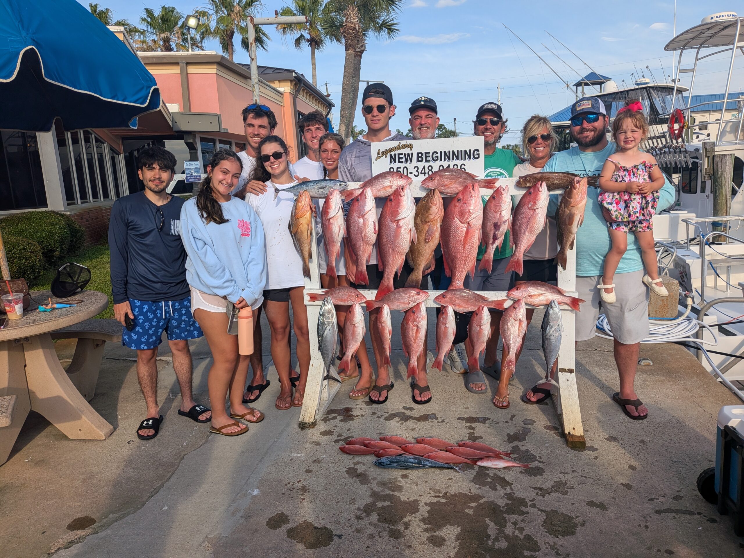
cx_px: 372
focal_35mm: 24
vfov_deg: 56.8
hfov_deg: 71.6
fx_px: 516
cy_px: 279
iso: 28
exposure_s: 1/1404
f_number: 1.7
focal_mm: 4.53
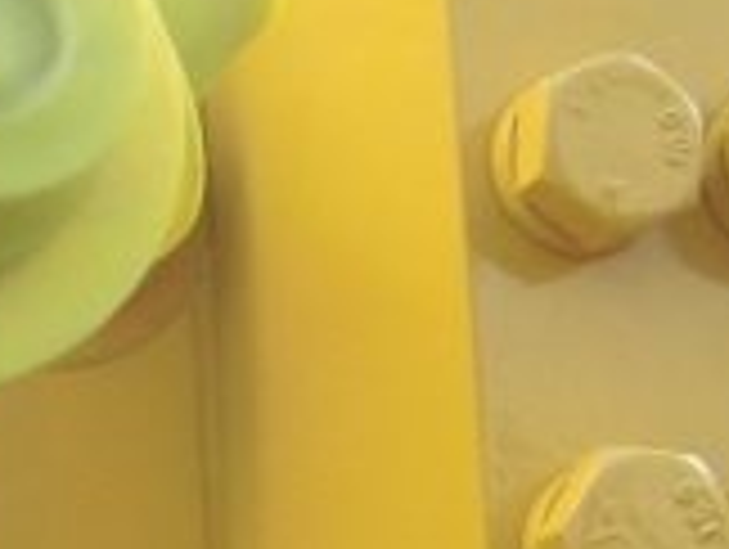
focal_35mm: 164
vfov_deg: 8.9
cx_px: -644
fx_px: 3459
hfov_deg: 11.1
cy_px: 792
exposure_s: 1/100
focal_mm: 4.7
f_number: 2.8
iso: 100
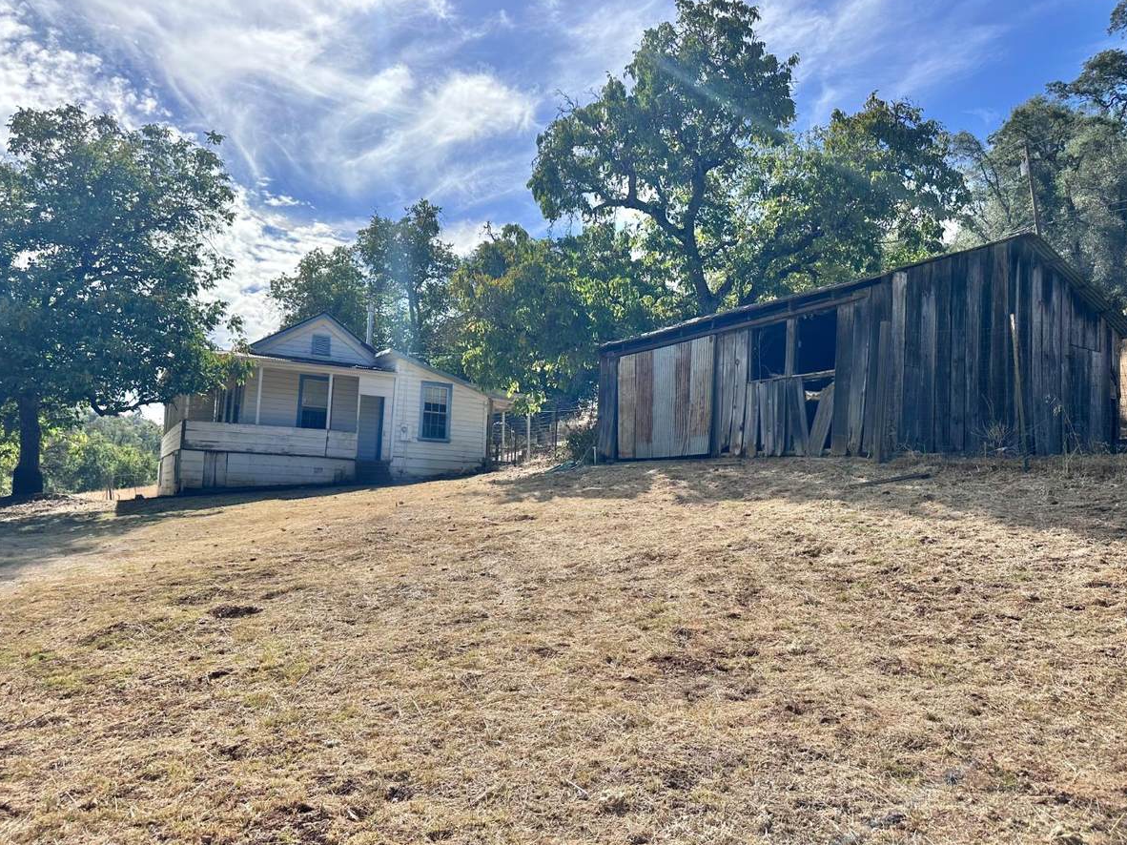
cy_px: 420
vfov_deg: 53.0
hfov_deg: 67.3
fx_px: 846
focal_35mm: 26
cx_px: 561
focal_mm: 6.86
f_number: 1.78
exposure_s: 1/6211
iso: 80
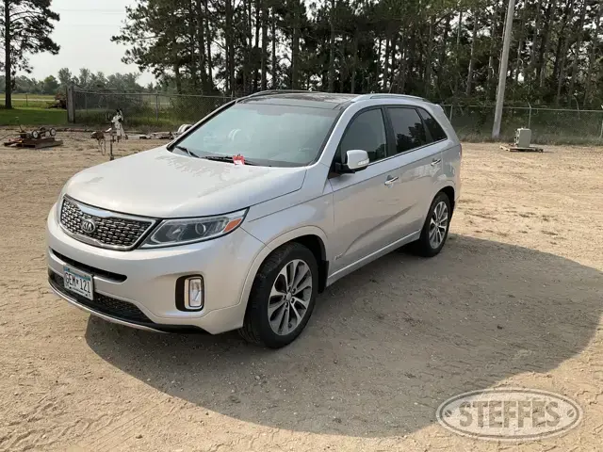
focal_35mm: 29
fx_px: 505
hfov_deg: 61.7
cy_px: 226
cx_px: 302
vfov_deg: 48.2
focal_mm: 3
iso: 25
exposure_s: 1/1786
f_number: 1.8
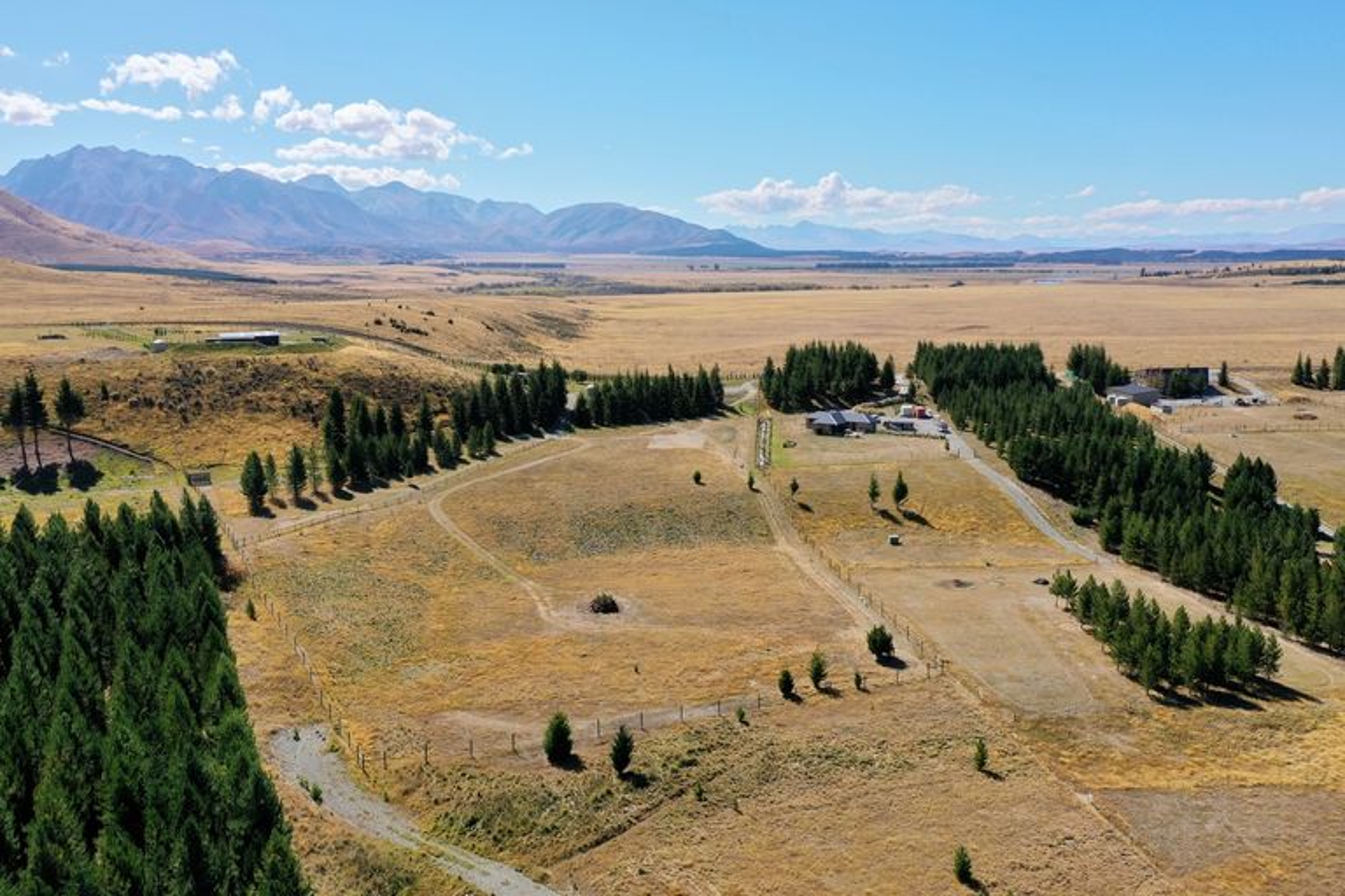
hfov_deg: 65.5
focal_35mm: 28
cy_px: 448
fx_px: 1046
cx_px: 672
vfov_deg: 46.4
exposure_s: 1/500
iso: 100
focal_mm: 10.26
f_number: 5.6
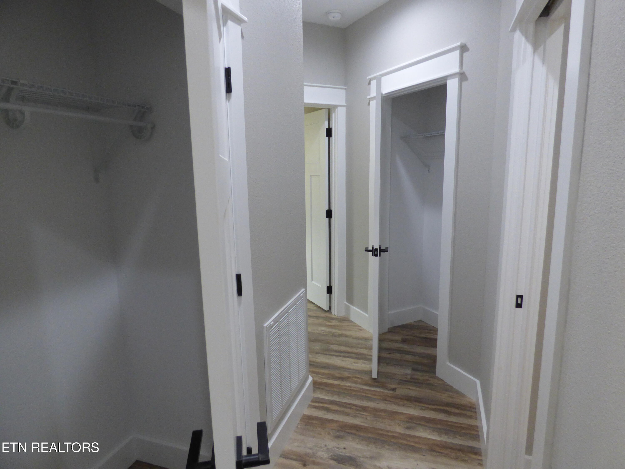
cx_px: 312
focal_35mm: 20
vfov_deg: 66.0
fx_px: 361
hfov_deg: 81.7
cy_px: 234
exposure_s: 1/50
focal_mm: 3.58
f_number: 2.8
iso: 400
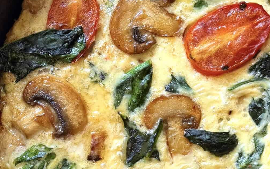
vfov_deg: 24.6
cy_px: 122
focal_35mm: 52
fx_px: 383
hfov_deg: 38.8
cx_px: 120
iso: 50
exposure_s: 1/135
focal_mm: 6.8
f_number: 1.8
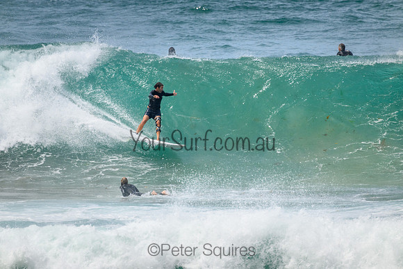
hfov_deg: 2.6
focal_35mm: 800
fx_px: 8957
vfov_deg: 1.7
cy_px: 134
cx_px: 202
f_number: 11
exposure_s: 1/2000
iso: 900
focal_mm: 800
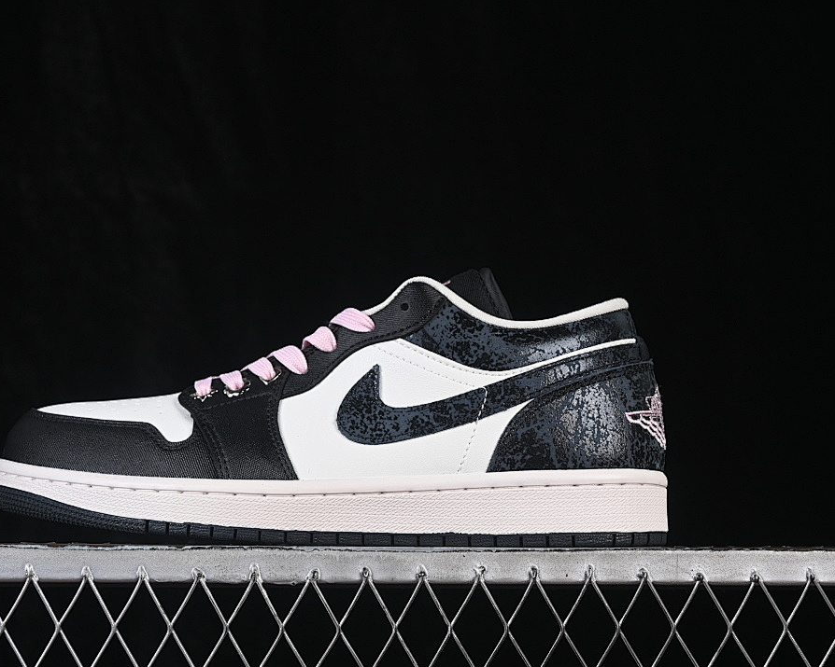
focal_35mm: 85
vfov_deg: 18.1
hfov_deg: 22.5
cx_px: 333
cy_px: 334
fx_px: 2100
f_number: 7.1
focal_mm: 50
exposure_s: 1/80
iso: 160
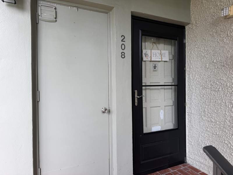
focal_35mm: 24
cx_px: 116
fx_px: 162
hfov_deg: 71.6
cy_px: 88
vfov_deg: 56.8
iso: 64
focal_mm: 6.76
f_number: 1.78
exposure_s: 1/242
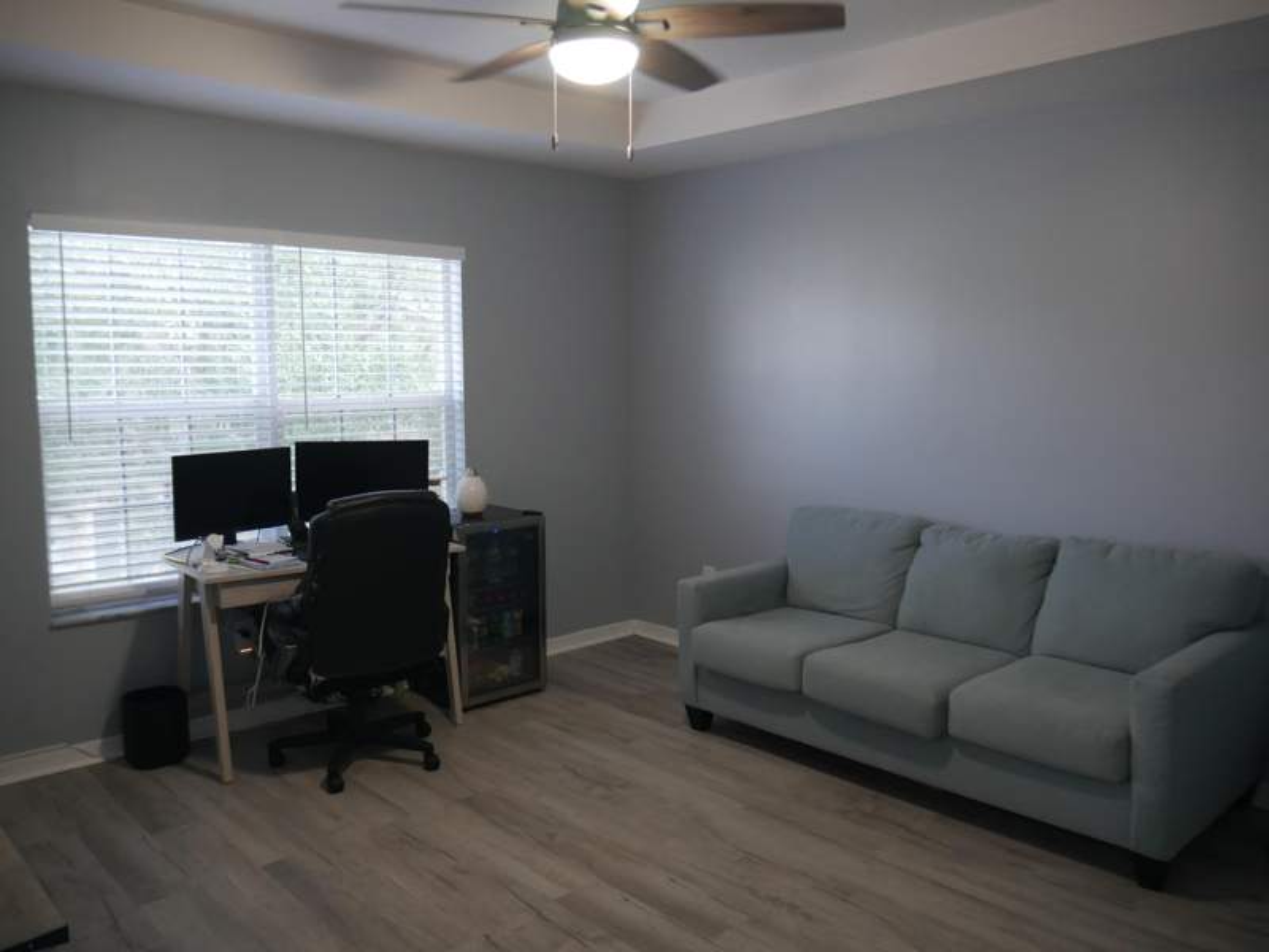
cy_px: 476
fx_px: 1026
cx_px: 634
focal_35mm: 28
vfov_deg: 49.7
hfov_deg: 63.4
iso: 800
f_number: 3.5
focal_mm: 14
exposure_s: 1/60
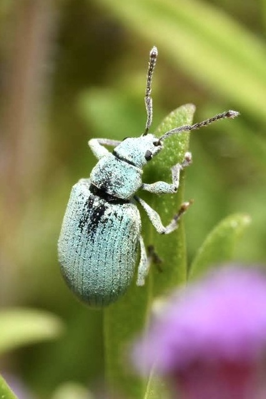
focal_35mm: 158
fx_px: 1747
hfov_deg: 8.7
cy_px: 200
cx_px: 133
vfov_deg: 13.0
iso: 100
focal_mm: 105
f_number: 29
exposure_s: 1/60
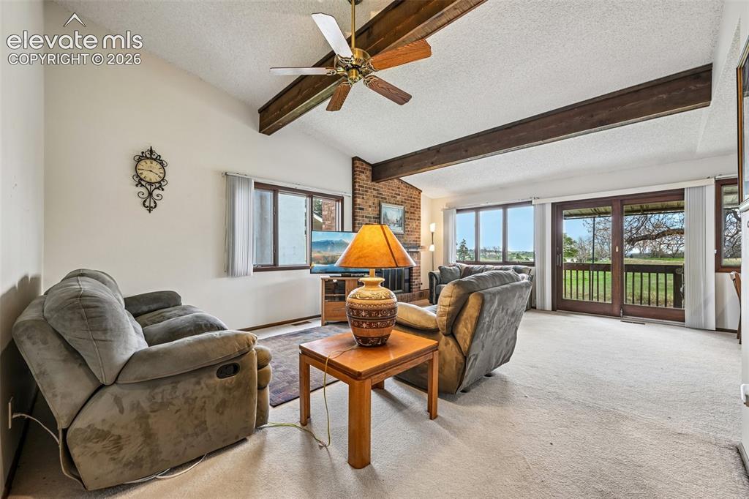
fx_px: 291
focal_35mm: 14
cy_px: 250
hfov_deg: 104.3
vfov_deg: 81.2
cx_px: 374
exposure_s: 1/13
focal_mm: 14
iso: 400
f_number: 11
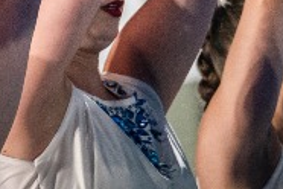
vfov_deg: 1.1
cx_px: 85
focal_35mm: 1291
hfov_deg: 1.6
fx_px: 10148
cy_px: -224
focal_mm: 200
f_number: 2.8
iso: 4000
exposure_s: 1/500
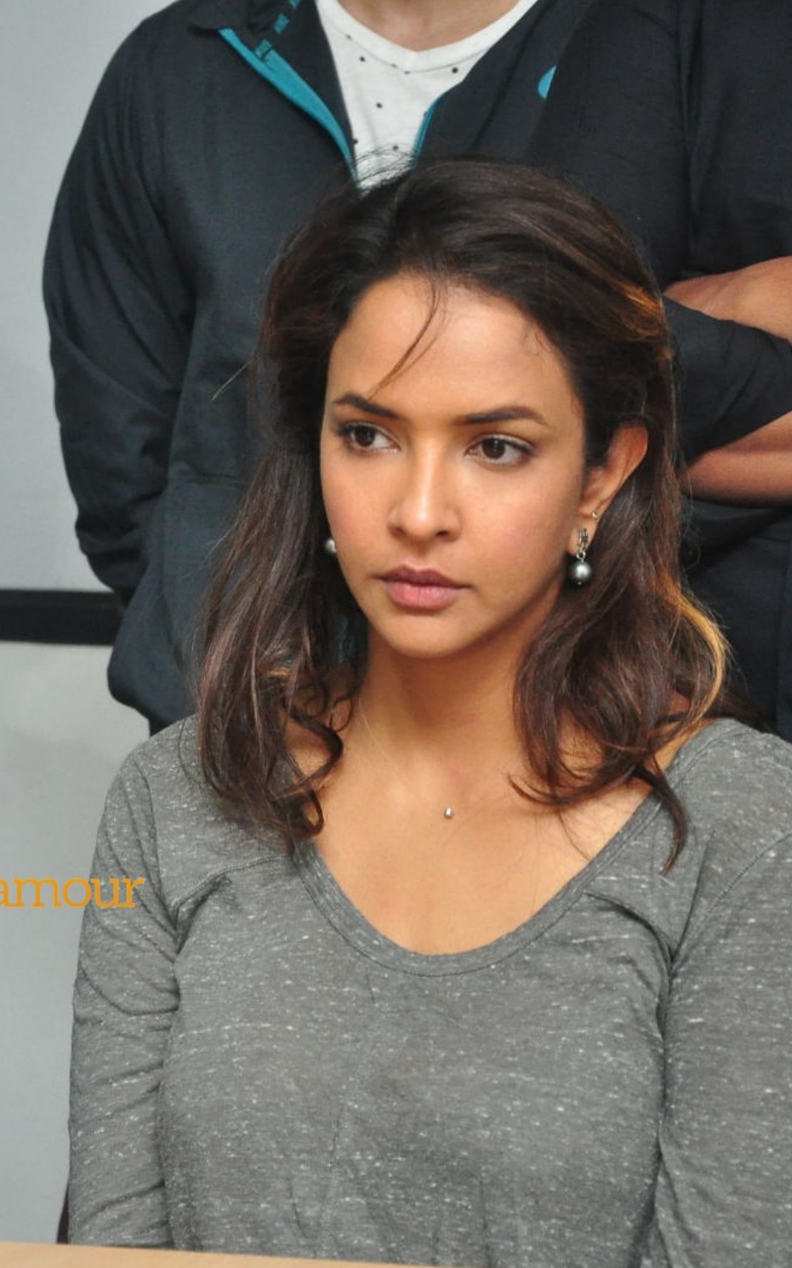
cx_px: -44
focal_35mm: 162
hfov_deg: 8.0
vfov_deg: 12.9
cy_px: 637
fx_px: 5596
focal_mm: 70
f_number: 6.3
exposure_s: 1/125
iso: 1600
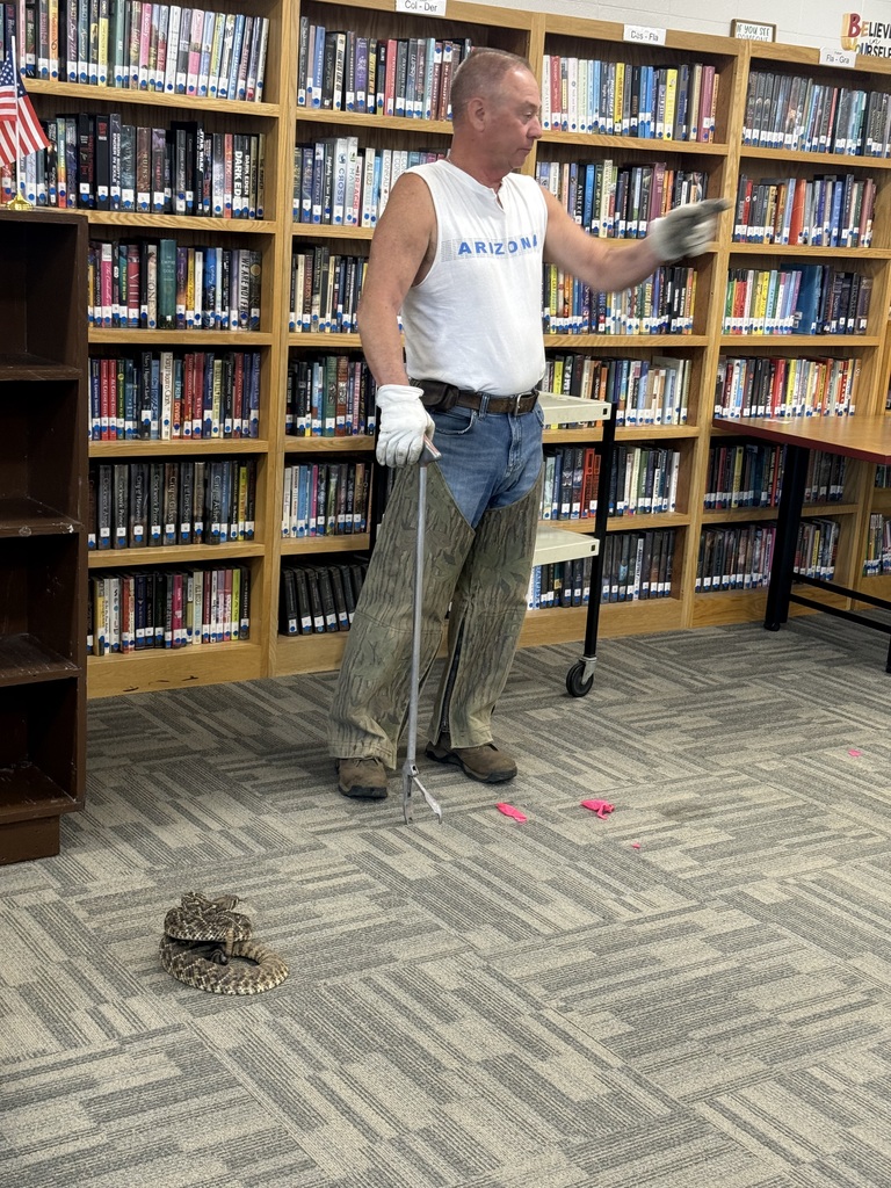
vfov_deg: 39.7
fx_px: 1647
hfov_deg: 30.3
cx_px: 446
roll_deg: -4.2
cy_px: 594
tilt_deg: -13.1
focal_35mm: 48
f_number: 1.78
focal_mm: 6.76
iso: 100
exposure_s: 1/61
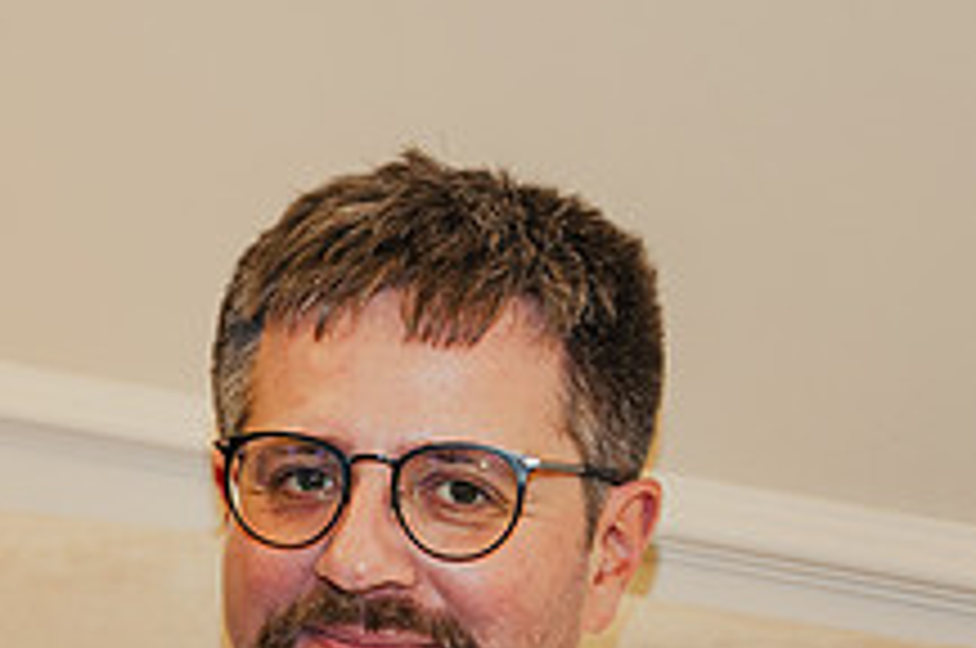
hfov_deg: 11.7
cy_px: 674
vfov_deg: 7.9
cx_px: -163
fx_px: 4656
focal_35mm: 172
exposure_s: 1/200
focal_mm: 62
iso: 1000
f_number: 2.8
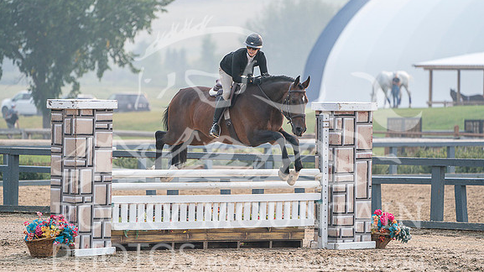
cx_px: 242
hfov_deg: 6.1
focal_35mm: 354
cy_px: 140
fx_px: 4541
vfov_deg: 3.4
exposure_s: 1/800
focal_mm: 336
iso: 500
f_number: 5.6
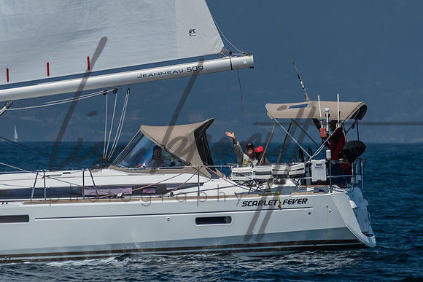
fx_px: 6550
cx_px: 195
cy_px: -42
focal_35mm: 557
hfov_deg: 3.7
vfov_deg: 2.5
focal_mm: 200
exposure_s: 1/640
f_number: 6.3
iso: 160
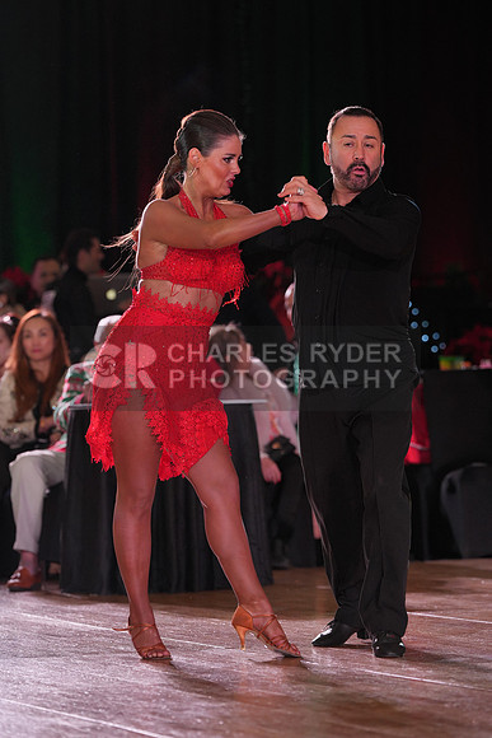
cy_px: 369
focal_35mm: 164
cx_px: 246
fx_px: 3360
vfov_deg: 12.5
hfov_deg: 8.4
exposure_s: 1/400
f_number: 4
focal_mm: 164
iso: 1000
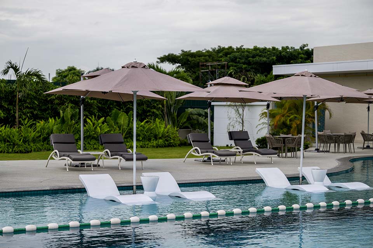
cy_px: 124
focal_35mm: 72
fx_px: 746
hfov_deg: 28.1
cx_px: 186
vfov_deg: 18.9
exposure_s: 1/1600
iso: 90
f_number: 2.8
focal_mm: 72
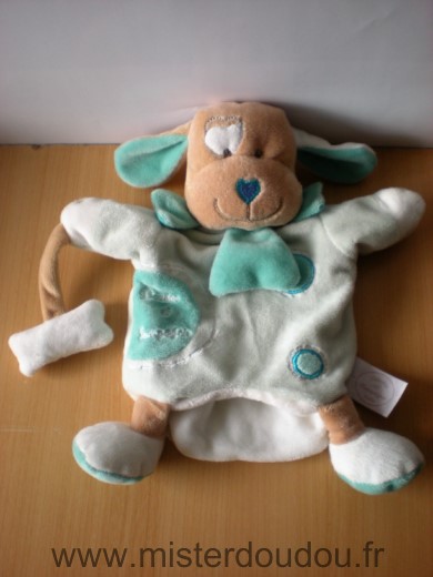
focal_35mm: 38
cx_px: 216
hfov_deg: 37.7
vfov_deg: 49.0
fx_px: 634
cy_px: 288
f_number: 3.1
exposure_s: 1/55
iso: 125
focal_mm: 6.3
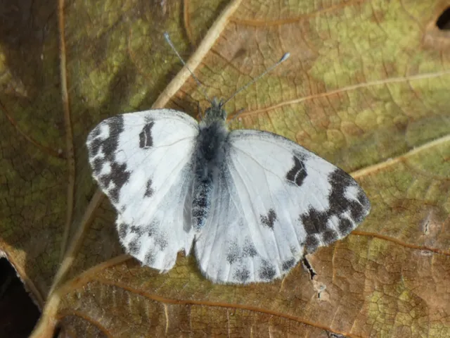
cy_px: 169
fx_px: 6500
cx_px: 225
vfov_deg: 3.0
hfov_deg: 4.0
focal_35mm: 500
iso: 80
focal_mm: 89.5
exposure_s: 1/160
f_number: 5.6
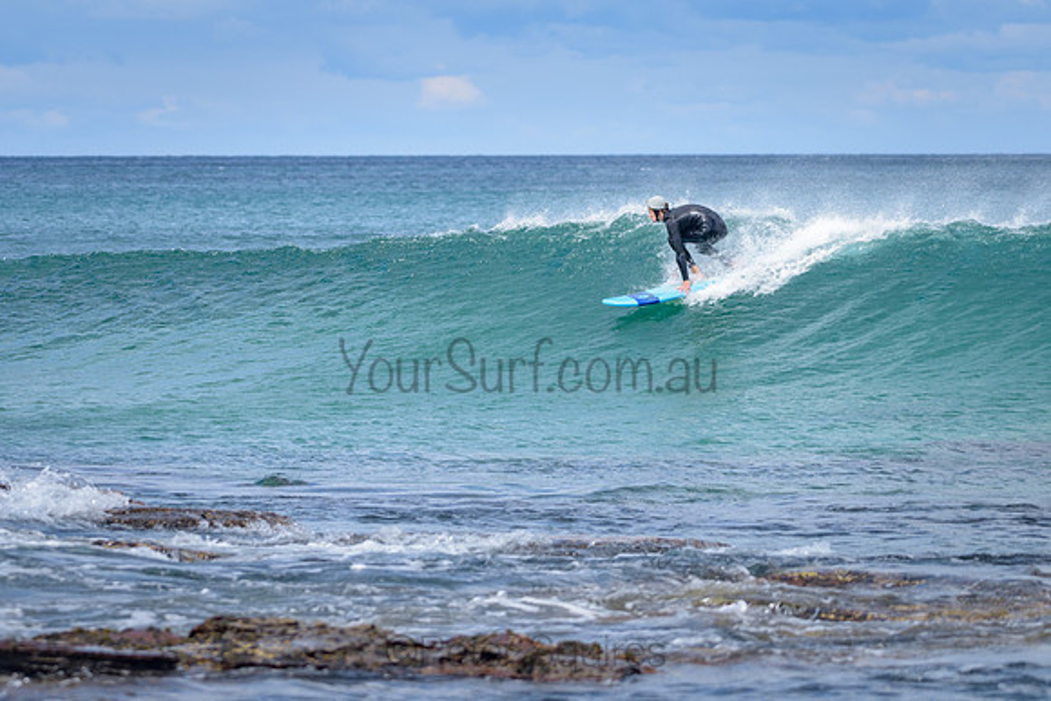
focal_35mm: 245
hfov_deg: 8.4
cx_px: 598
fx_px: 7156
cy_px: 272
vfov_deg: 5.6
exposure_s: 1/2000
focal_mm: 200
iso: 360
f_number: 5.6
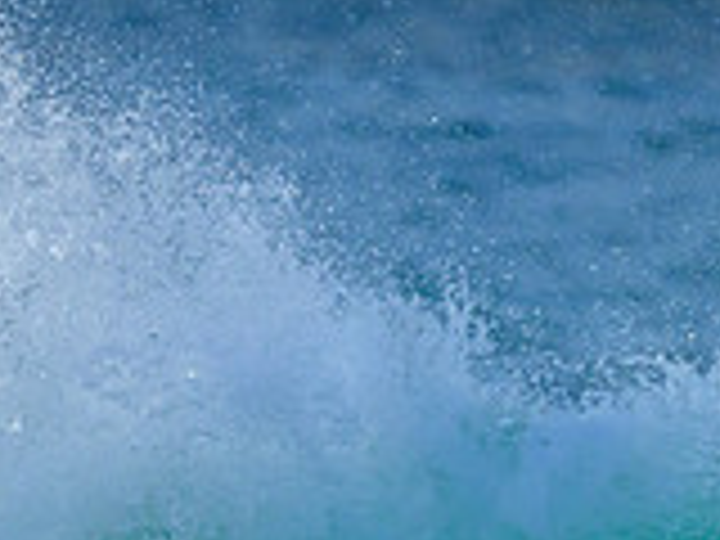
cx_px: -20
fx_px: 79059
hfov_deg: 0.5
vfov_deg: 0.4
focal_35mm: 3801
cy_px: 1063
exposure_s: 1/3200
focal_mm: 800
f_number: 8
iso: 1100
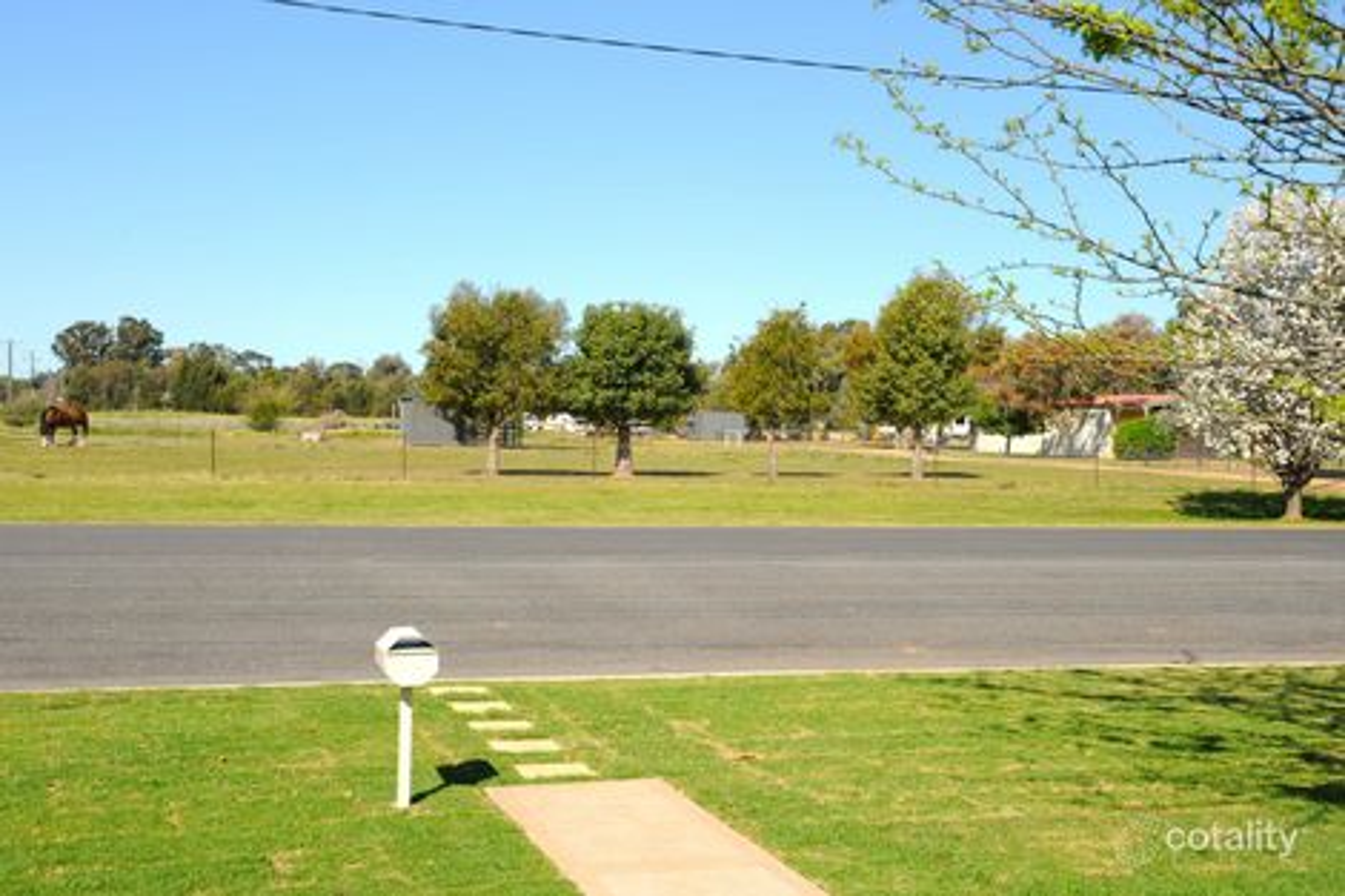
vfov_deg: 29.8
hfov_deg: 43.6
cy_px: 448
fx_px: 1681
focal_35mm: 45
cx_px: 672
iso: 200
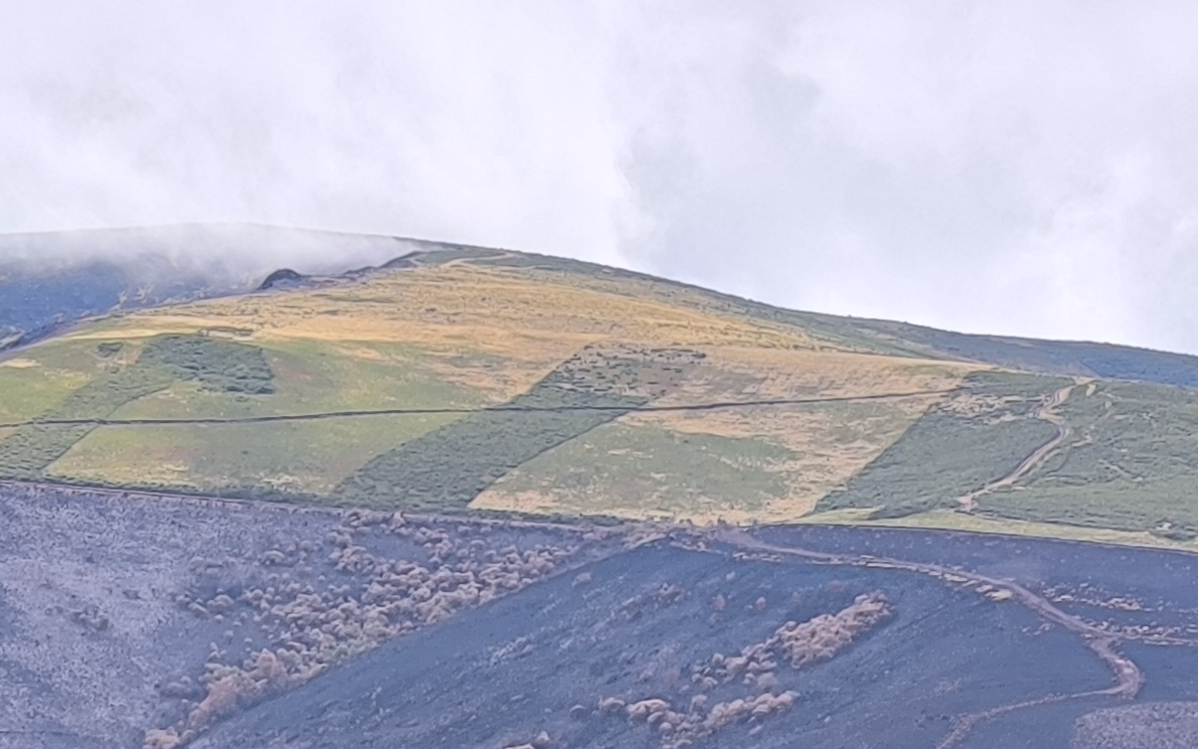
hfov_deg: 12.7
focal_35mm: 165
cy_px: 1322
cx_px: 539
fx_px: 5388
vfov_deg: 7.7
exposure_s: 1/711
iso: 50
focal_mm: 6.14
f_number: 1.65
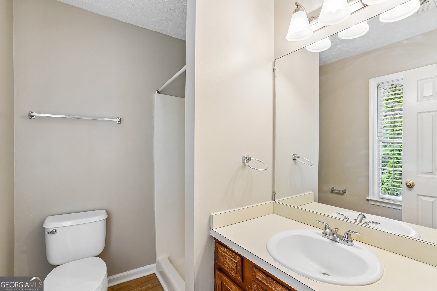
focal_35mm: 16
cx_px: 218
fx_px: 194
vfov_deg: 73.7
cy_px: 146
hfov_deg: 96.7
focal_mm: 16
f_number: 8
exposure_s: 1/8
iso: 400
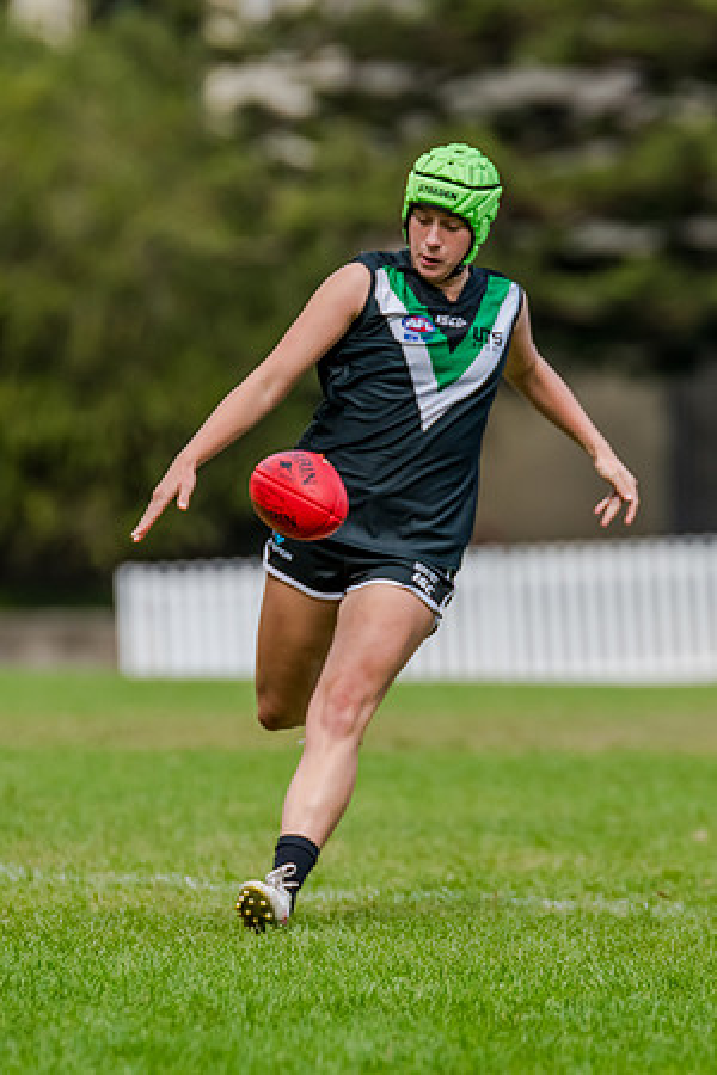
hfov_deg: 2.3
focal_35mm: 596
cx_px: 398
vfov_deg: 3.5
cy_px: 540
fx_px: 17809
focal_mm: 380
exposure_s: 1/1600
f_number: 5
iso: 800
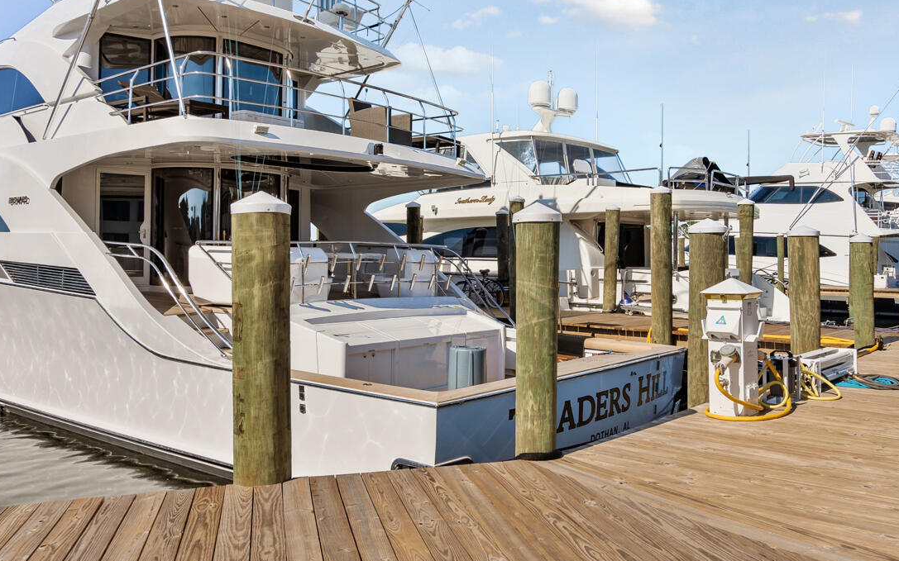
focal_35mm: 30
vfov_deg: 41.8
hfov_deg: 62.7
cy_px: 252
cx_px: 500
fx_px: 735
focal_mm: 16
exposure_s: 1/160
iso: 100
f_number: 8
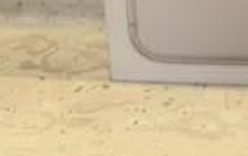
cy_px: -161
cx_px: 246
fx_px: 474
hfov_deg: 27.7
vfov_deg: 15.0
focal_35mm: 70
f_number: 1.78
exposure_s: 1/121
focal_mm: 6.76
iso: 80
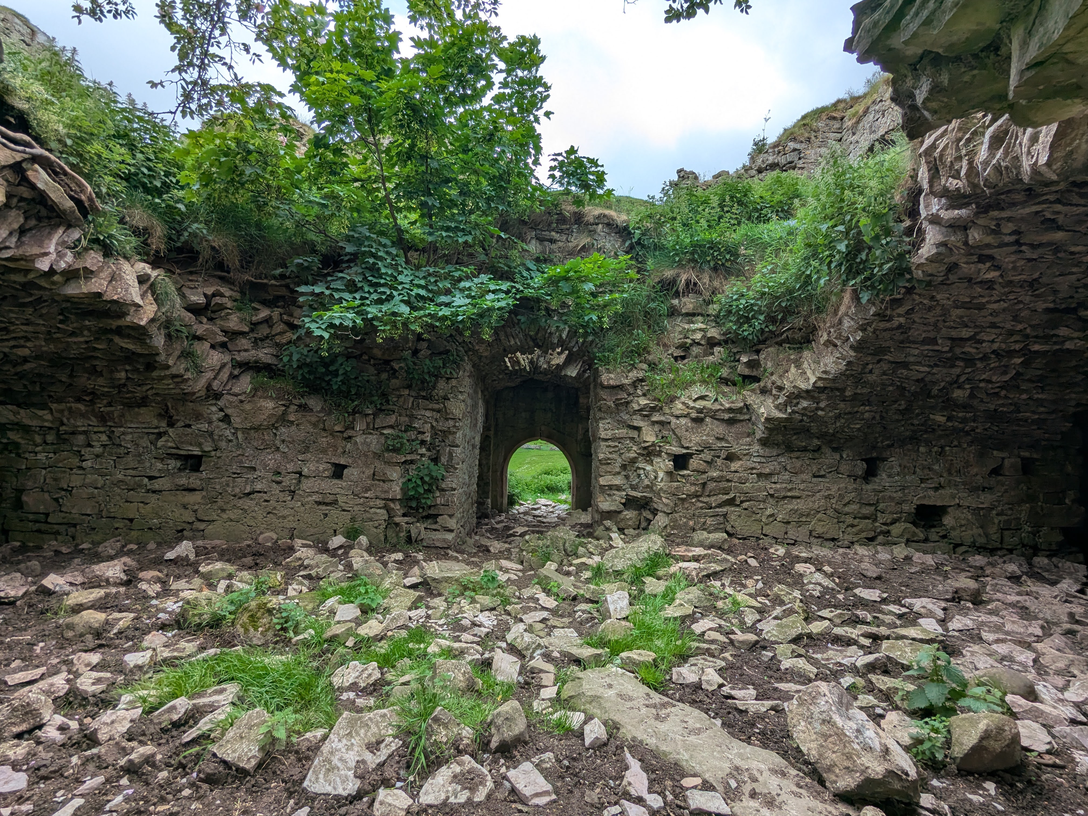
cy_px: 408
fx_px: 503
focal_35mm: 16
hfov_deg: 94.5
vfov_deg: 78.1
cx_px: 544
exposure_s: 1/715
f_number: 2.2
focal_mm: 2.35
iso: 31
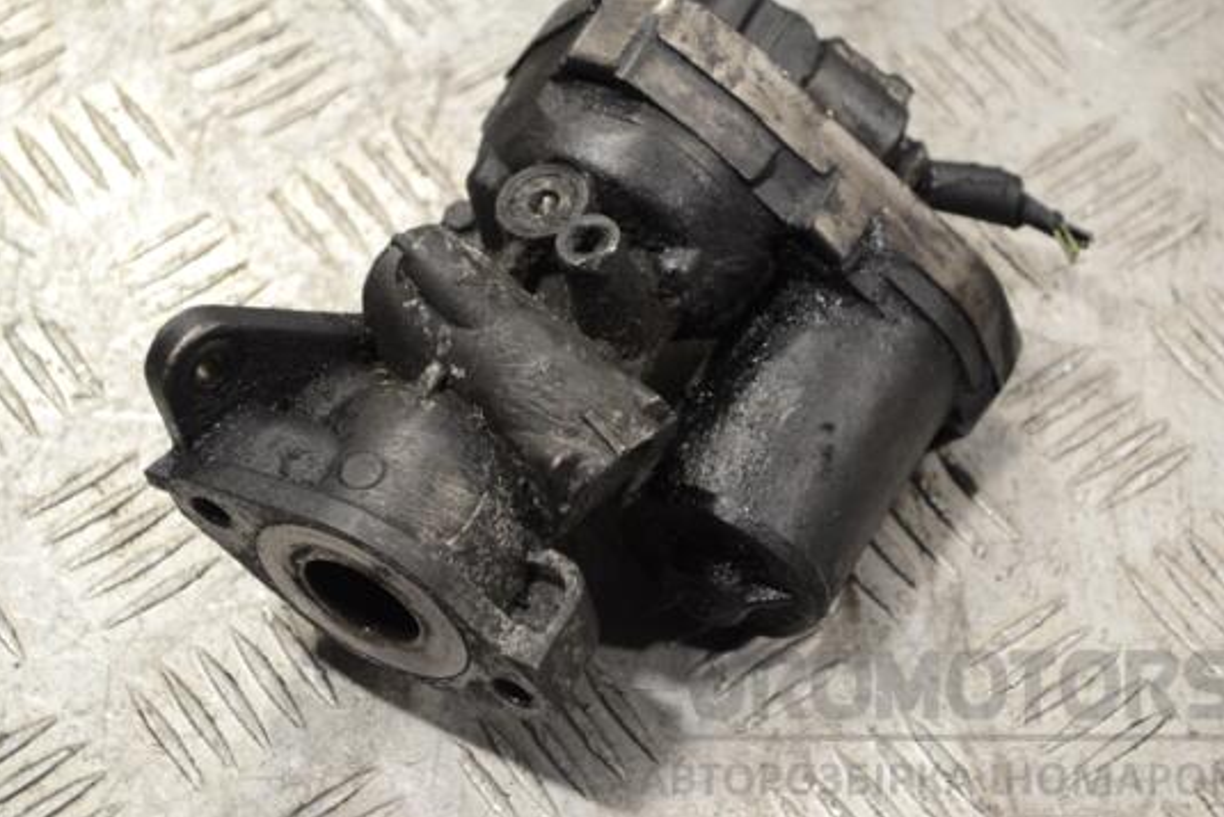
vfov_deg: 14.8
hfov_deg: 22.0
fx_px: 3148
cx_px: 595
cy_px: 380
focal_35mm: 93
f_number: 5.6
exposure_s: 1/30
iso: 320
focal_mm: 55
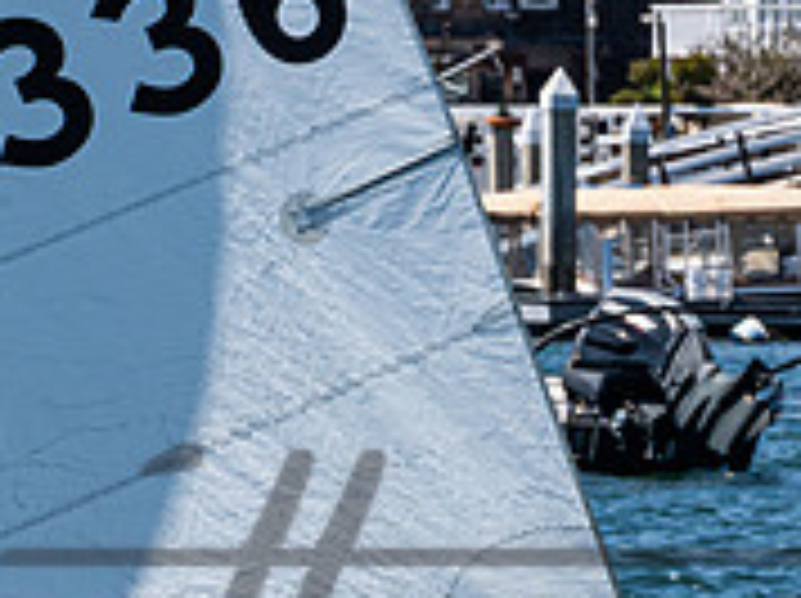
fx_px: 18256
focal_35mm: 790
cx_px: 77
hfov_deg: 2.5
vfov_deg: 1.9
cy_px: 707
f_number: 18
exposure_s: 1/320
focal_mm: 200
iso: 250
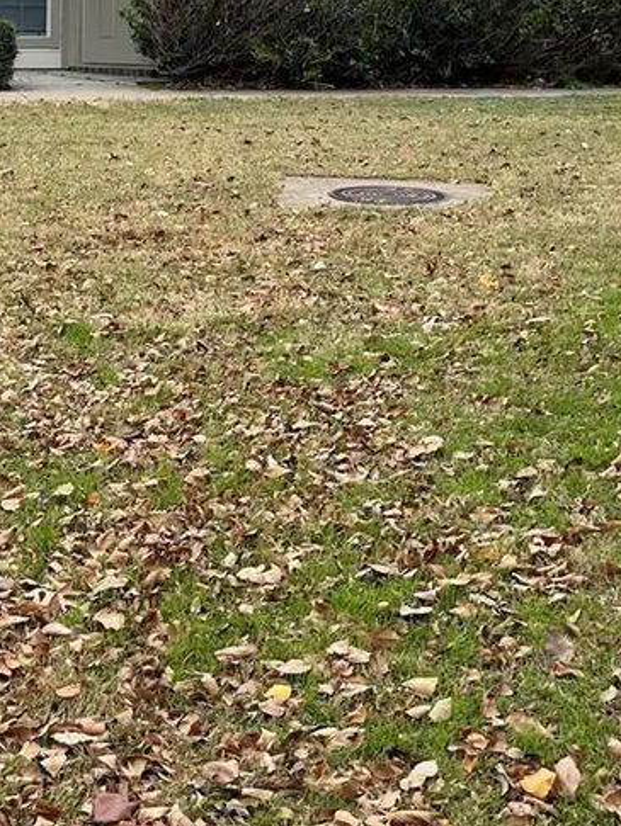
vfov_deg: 26.0
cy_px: 123
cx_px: -138
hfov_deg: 19.0
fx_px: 1745
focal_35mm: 73
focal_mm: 5.1
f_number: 1.6
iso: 32
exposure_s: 1/1821
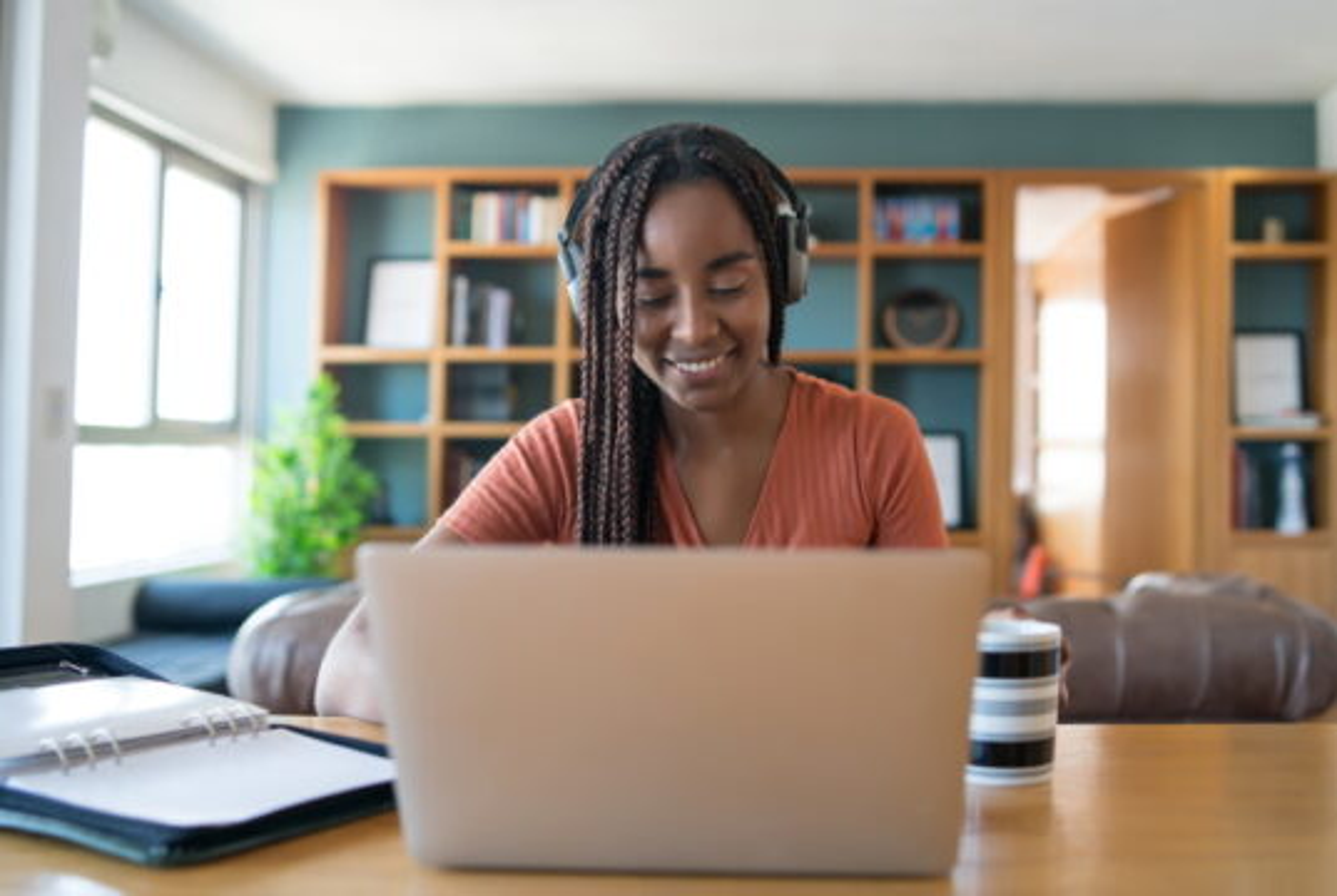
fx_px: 1302
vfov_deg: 38.0
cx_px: 668
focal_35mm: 35
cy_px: 448
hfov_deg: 54.4
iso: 400
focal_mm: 35
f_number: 2.2
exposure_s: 1/200
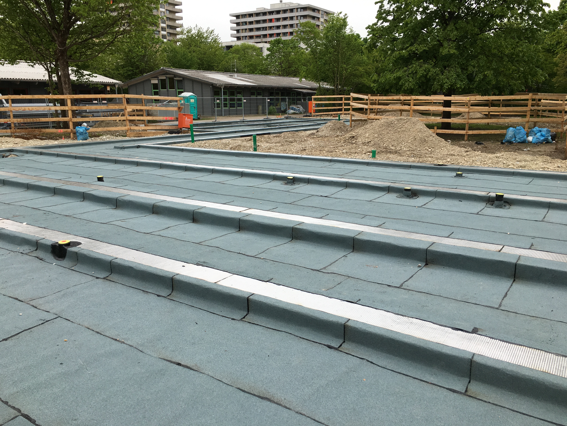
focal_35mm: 29
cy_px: 213
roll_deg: -0.5
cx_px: 284
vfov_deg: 48.2
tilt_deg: -10.8
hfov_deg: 61.7
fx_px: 475
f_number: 2.2
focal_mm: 4.15
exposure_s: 1/587
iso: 25
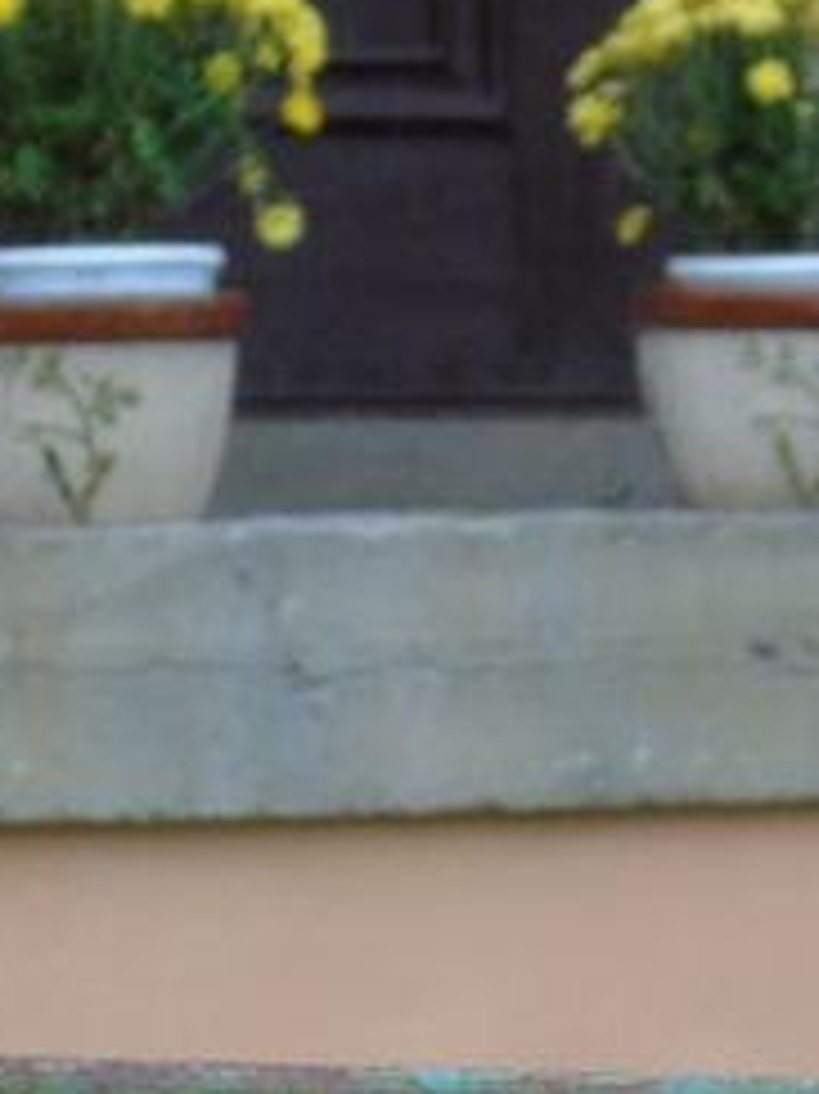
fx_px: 16924
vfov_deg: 3.7
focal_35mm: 536
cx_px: 286
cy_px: 1184
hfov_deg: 2.8
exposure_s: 1/125
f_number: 5
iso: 400
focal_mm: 33
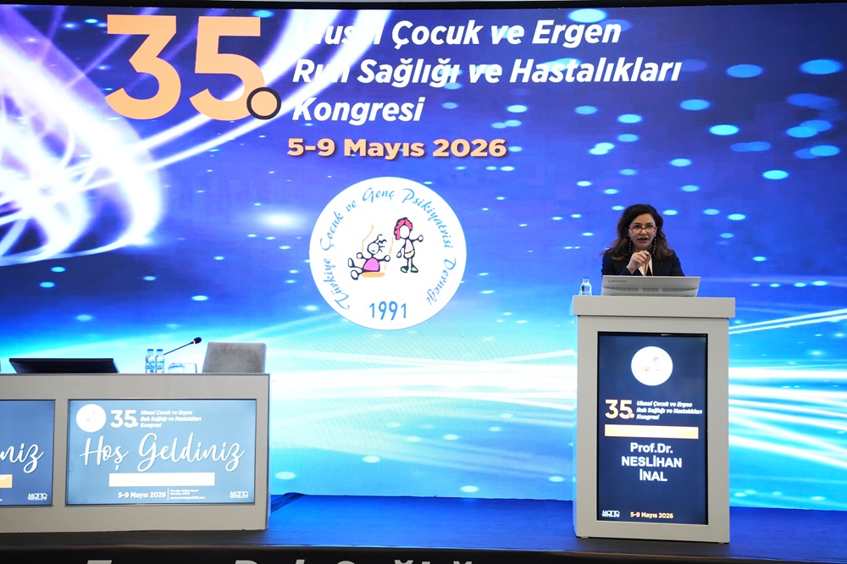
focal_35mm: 70
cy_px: 282
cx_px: 424
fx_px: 1646
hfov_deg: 28.9
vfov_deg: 19.4
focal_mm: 70
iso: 3200
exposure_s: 1/125
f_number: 3.2
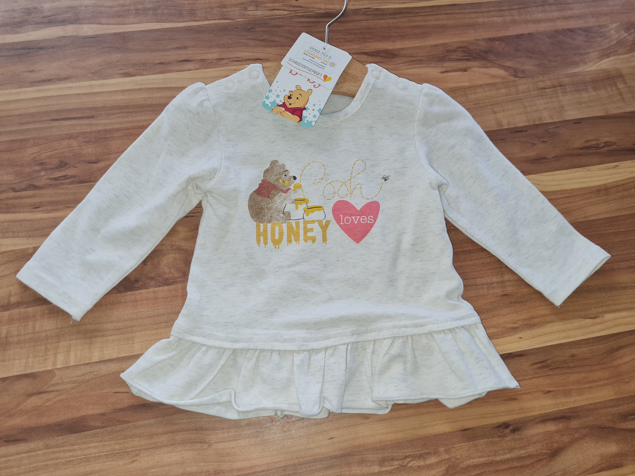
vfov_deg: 53.1
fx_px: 477
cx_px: 318
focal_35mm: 26
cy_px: 238
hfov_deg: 67.3
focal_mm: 5.4
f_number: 1.8
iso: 125
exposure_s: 1/100
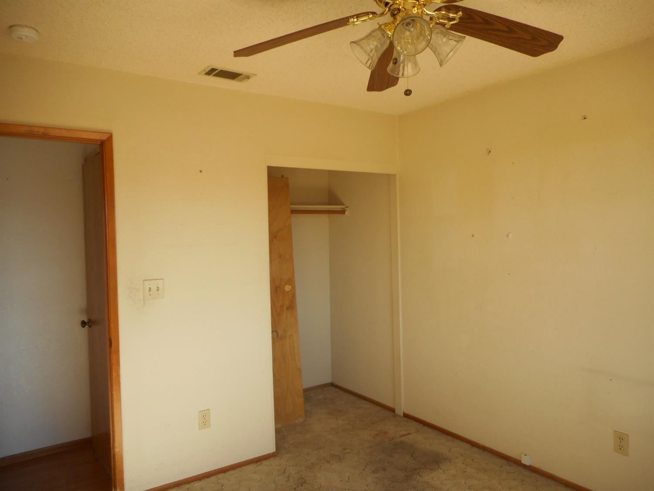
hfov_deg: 69.4
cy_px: 246
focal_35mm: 25
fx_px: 472
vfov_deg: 54.9
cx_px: 327
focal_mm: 4.5
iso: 80
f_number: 3.7
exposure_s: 1/60
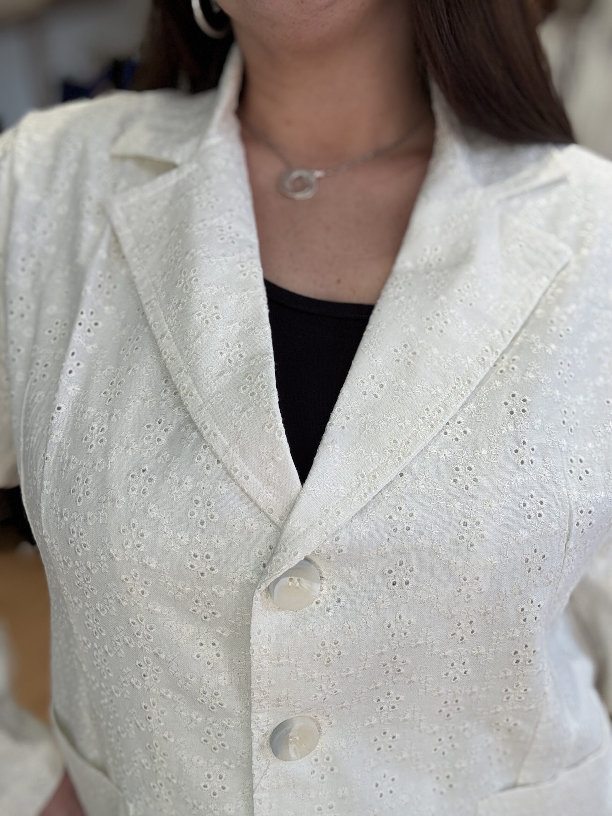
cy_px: 408
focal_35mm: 30
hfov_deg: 46.8
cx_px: 306
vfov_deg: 60.0
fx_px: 707
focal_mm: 2.69
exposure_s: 1/100
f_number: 1.9
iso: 25
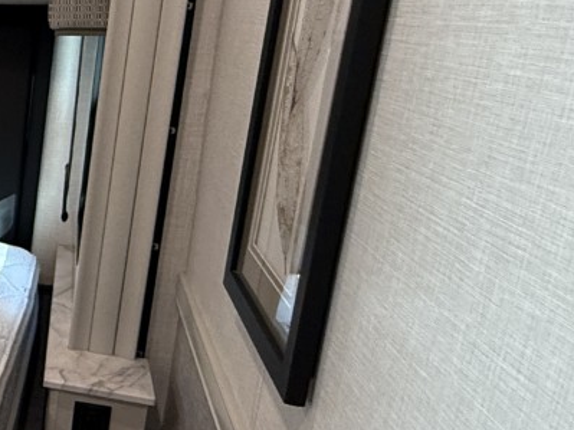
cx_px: -273
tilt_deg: -14.7
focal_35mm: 49
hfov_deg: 27.6
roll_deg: +0.4
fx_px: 812
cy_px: 207
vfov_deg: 29.7
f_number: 2.2
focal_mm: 2.22
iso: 320
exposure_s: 1/62
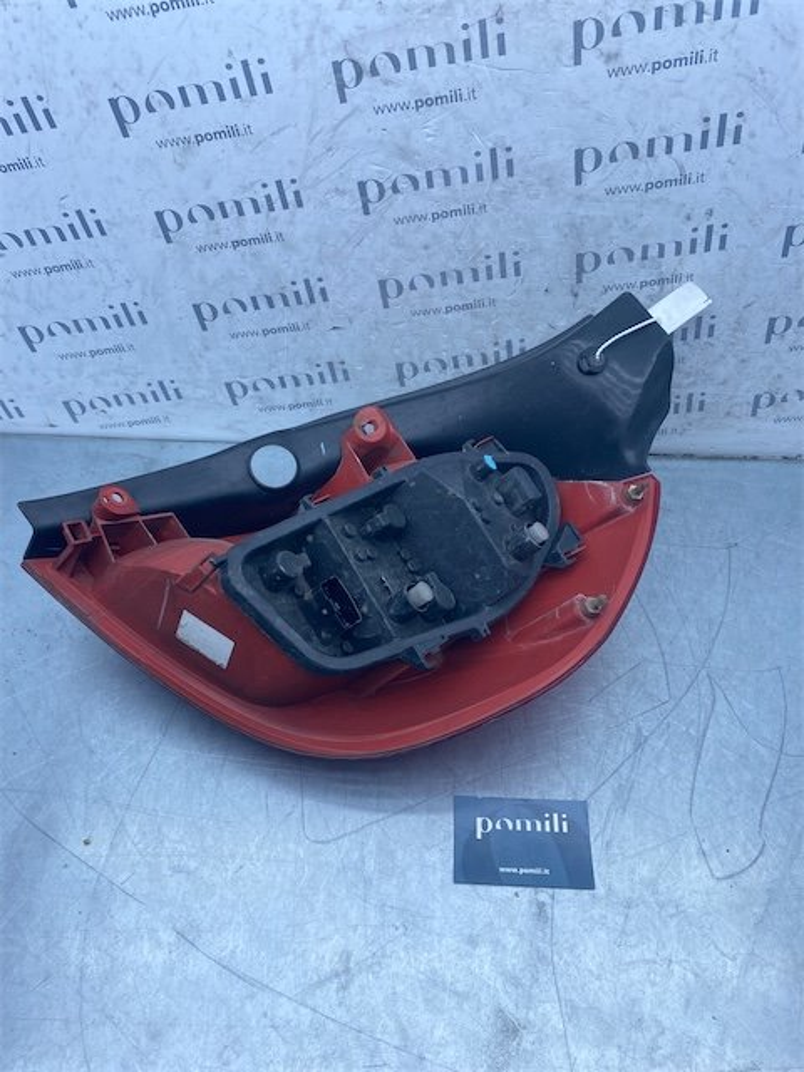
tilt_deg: -51.3
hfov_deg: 53.1
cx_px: 402
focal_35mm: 26
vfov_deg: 67.3
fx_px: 805
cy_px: 536
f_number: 1.8
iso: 32
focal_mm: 4.25
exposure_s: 1/864
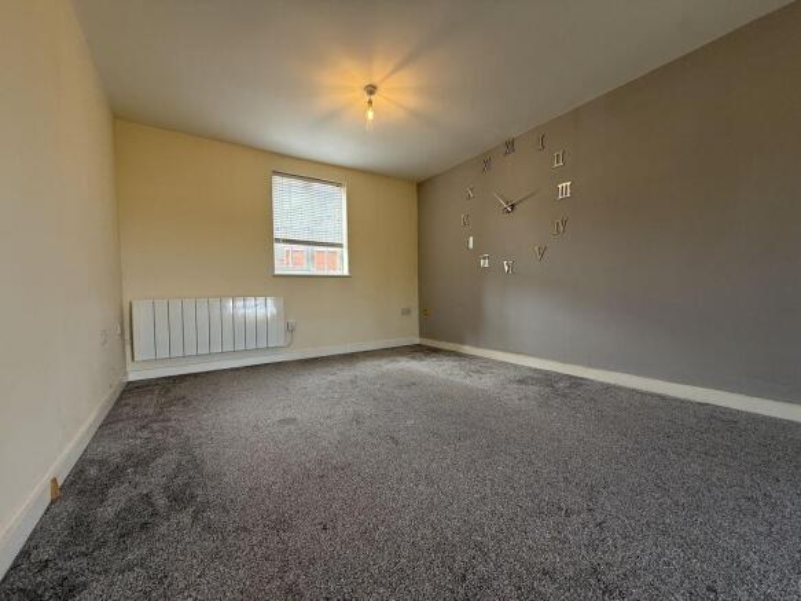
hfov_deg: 102.1
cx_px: 400
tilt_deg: -0.9
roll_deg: +1.1
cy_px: 300
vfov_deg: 85.7
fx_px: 324
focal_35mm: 14
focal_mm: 2.22
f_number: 2.2
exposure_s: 1/99
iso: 100
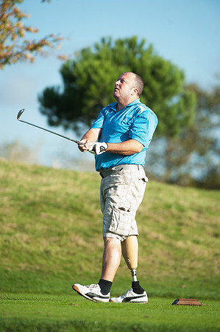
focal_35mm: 300
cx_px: 110
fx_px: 2756
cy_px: 166
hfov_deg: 4.6
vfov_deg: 6.9
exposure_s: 1/1250
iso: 400
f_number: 5.6
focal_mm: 300
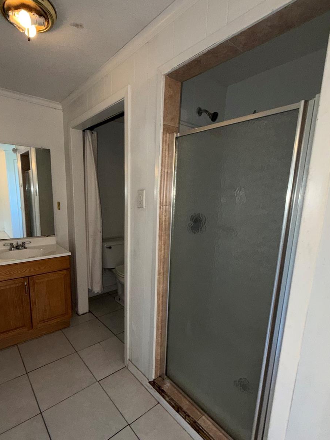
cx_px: 140
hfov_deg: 71.1
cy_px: 240
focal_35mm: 18
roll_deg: +0.0
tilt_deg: -11.9
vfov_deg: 87.5
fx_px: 229
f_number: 2.2
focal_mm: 2.22
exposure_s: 1/60
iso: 80
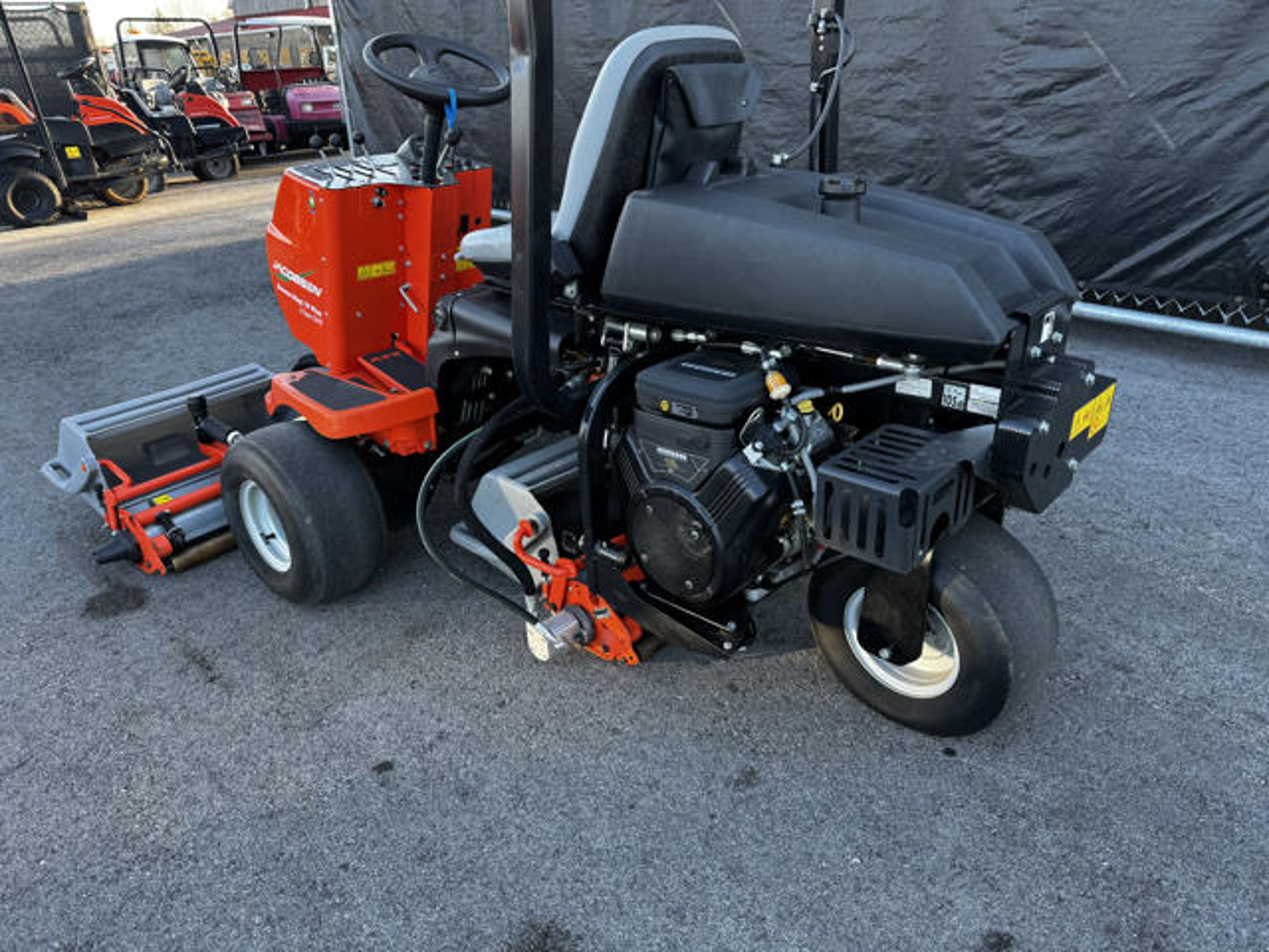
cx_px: 634
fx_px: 880
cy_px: 476
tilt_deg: -26.1
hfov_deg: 71.6
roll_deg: +1.0
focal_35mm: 24
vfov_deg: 56.8
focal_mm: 6.76
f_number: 1.78
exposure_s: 1/121
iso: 64
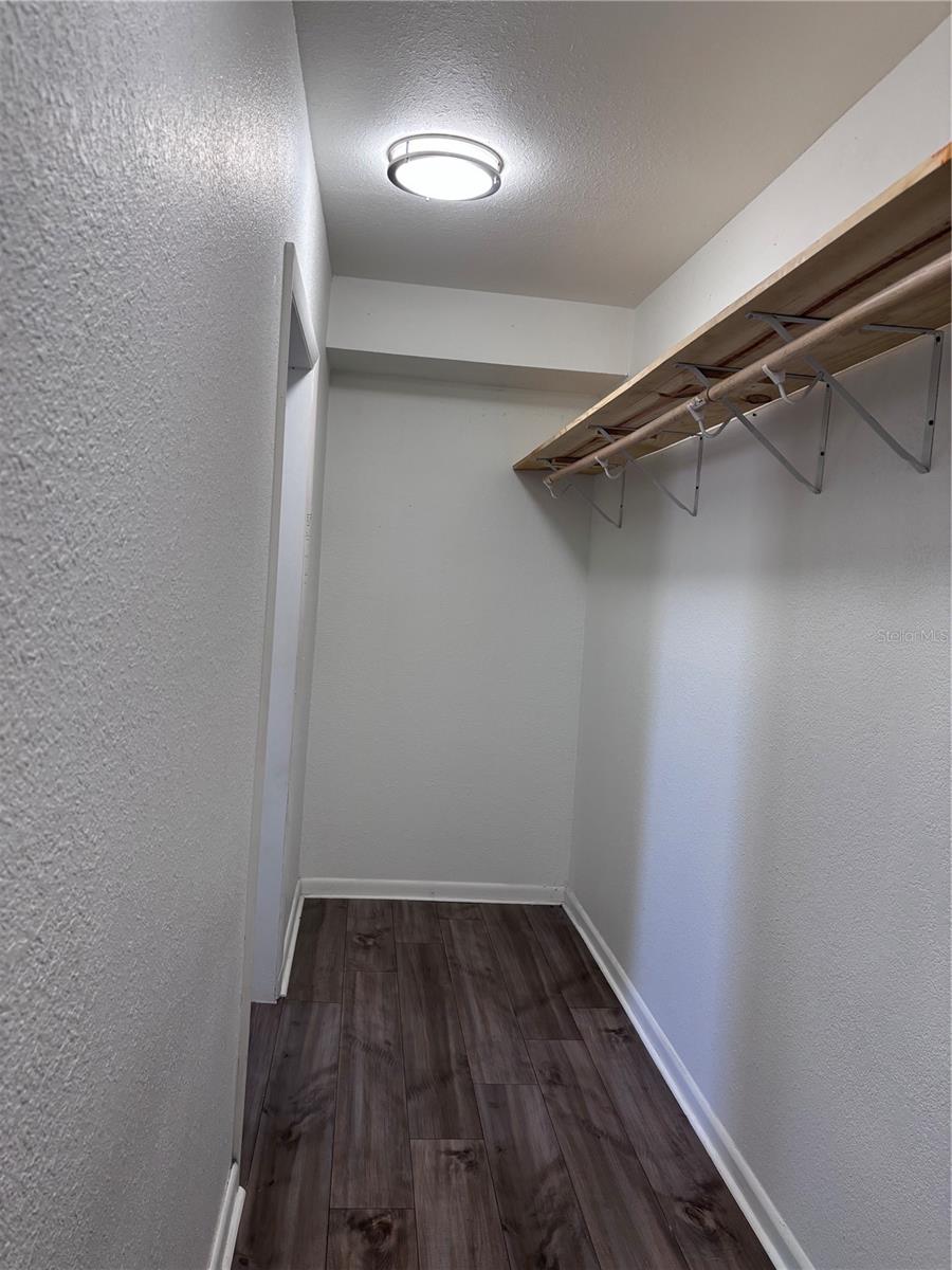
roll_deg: -3.3
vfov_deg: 67.3
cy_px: 635
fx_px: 953
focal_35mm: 26
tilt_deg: -3.4
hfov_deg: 53.1
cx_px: 476
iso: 125
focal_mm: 5.96
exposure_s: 1/120
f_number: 1.6
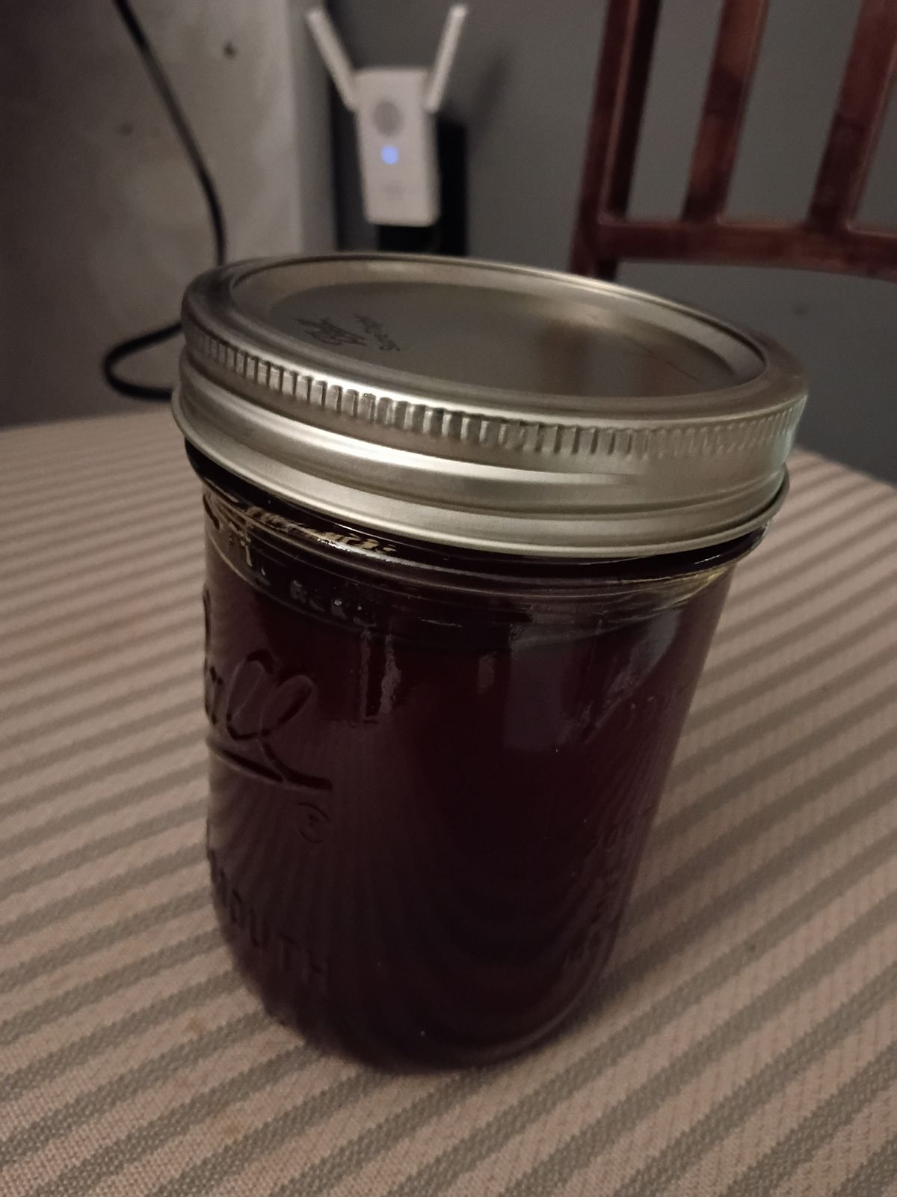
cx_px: 448
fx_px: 967
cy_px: 598
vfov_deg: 63.4
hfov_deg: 49.7
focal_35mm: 28
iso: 8825
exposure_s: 1/20
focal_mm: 3.42
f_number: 2.2
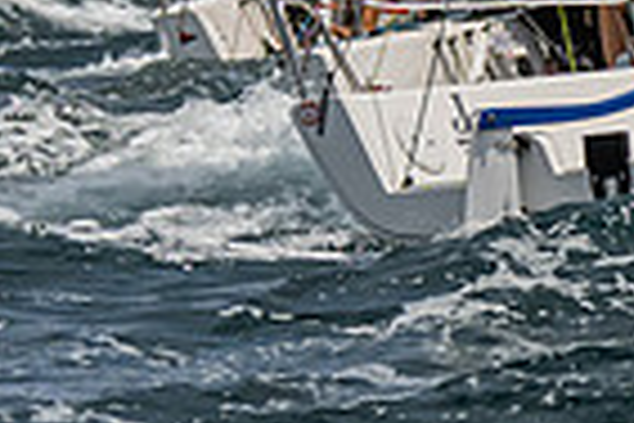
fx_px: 17927
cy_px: -106
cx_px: 459
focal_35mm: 1018
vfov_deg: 1.4
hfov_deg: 2.0
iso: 400
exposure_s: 1/4000
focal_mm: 165
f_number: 6.3
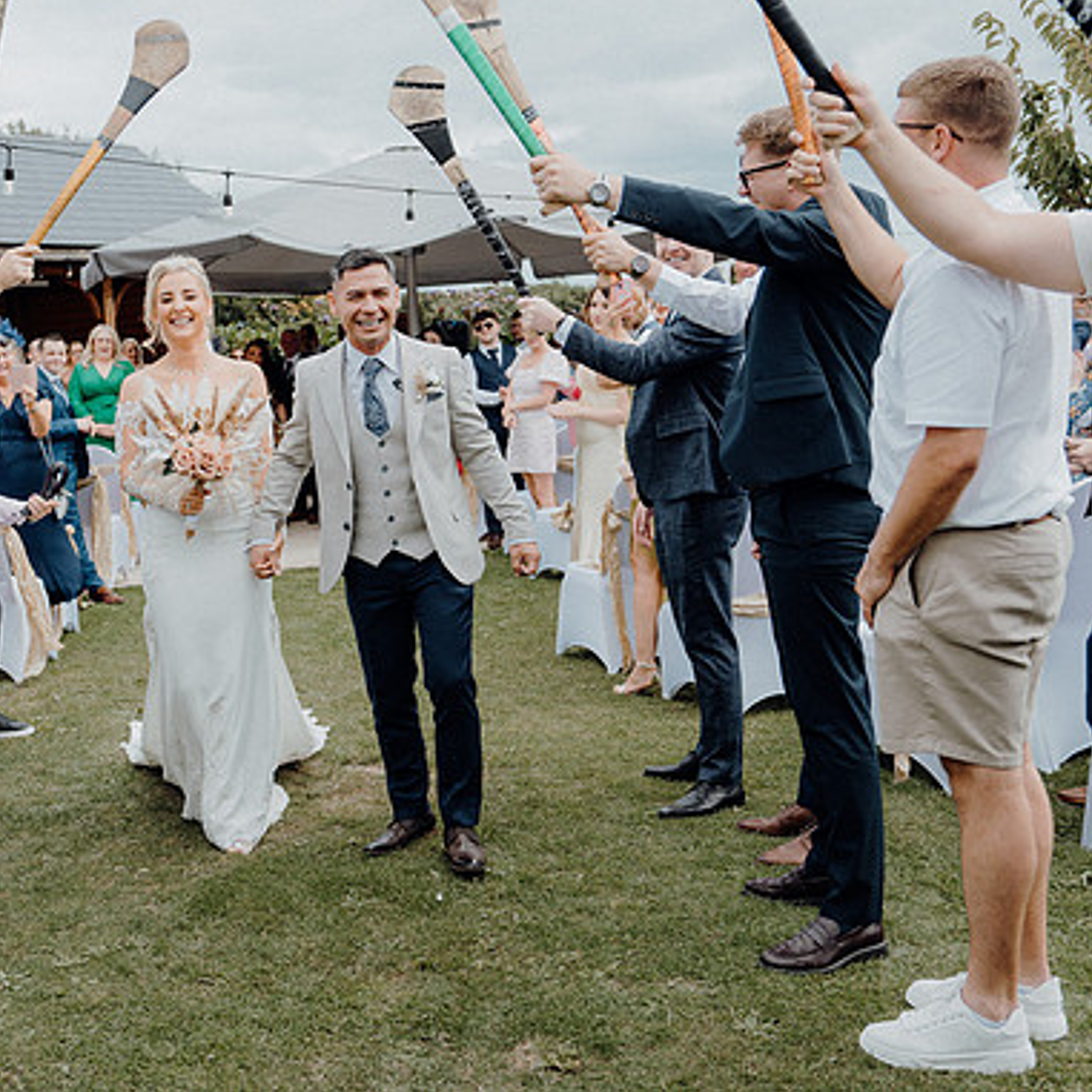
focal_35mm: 44
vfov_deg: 38.3
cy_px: 540
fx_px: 1570
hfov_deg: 37.9
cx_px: 370
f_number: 3.5
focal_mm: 34
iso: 125
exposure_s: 1/640
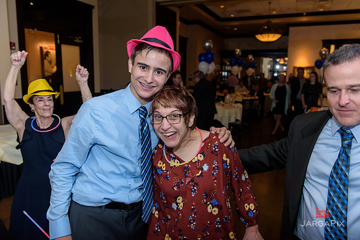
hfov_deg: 63.6
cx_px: 180
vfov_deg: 45.0
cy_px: 120
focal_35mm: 29
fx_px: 290
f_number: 3.2
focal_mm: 29
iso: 1600
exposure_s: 1/125
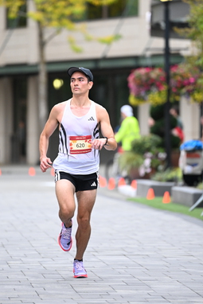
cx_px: 92
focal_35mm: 288
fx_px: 2434
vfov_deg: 7.1
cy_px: 111
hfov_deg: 4.8
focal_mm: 200
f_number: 2.8
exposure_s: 1/800
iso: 1600
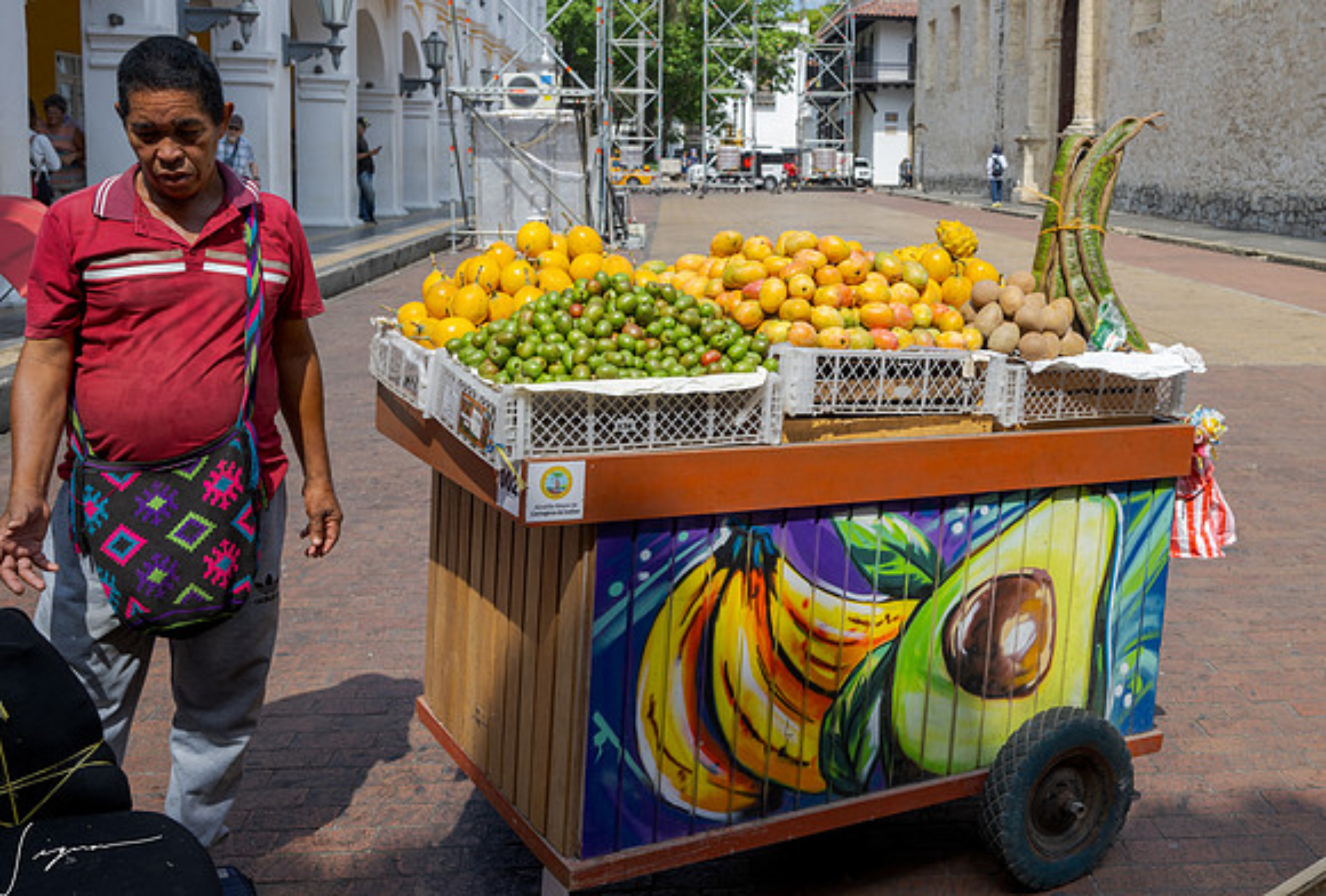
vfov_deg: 36.1
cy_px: 349
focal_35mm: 37
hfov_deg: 51.2
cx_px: 822
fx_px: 1369
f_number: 7.1
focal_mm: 30
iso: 100
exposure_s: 1/250
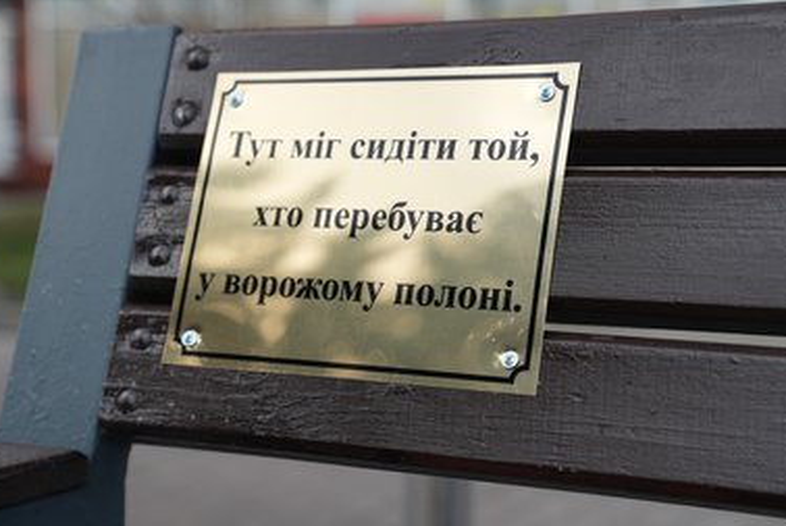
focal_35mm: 74
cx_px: 385
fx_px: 1618
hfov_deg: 27.3
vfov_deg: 18.5
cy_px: 255
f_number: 4
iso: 640
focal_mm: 70
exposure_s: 1/50
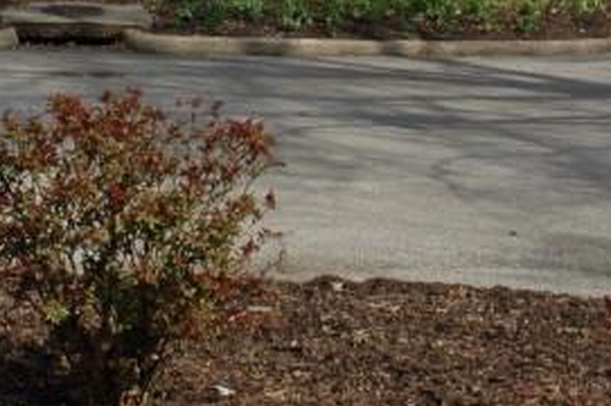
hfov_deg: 19.9
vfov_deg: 13.2
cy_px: -30
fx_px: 1729
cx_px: 138
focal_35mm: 102
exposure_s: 1/500
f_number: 11
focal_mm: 18
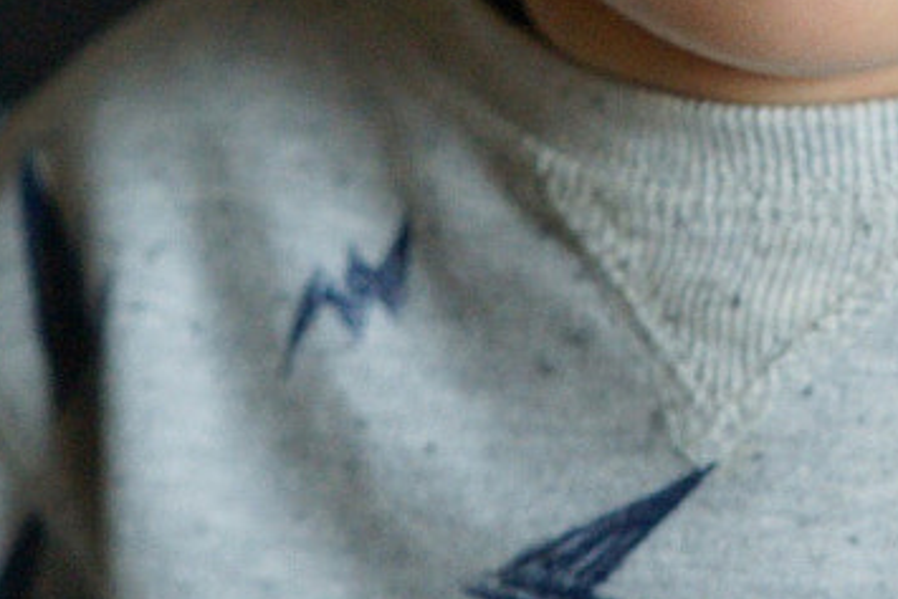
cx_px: 933
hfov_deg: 3.4
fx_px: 15172
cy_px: -488
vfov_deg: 2.3
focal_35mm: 608
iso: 1600
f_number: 2.8
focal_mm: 135
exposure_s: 1/200
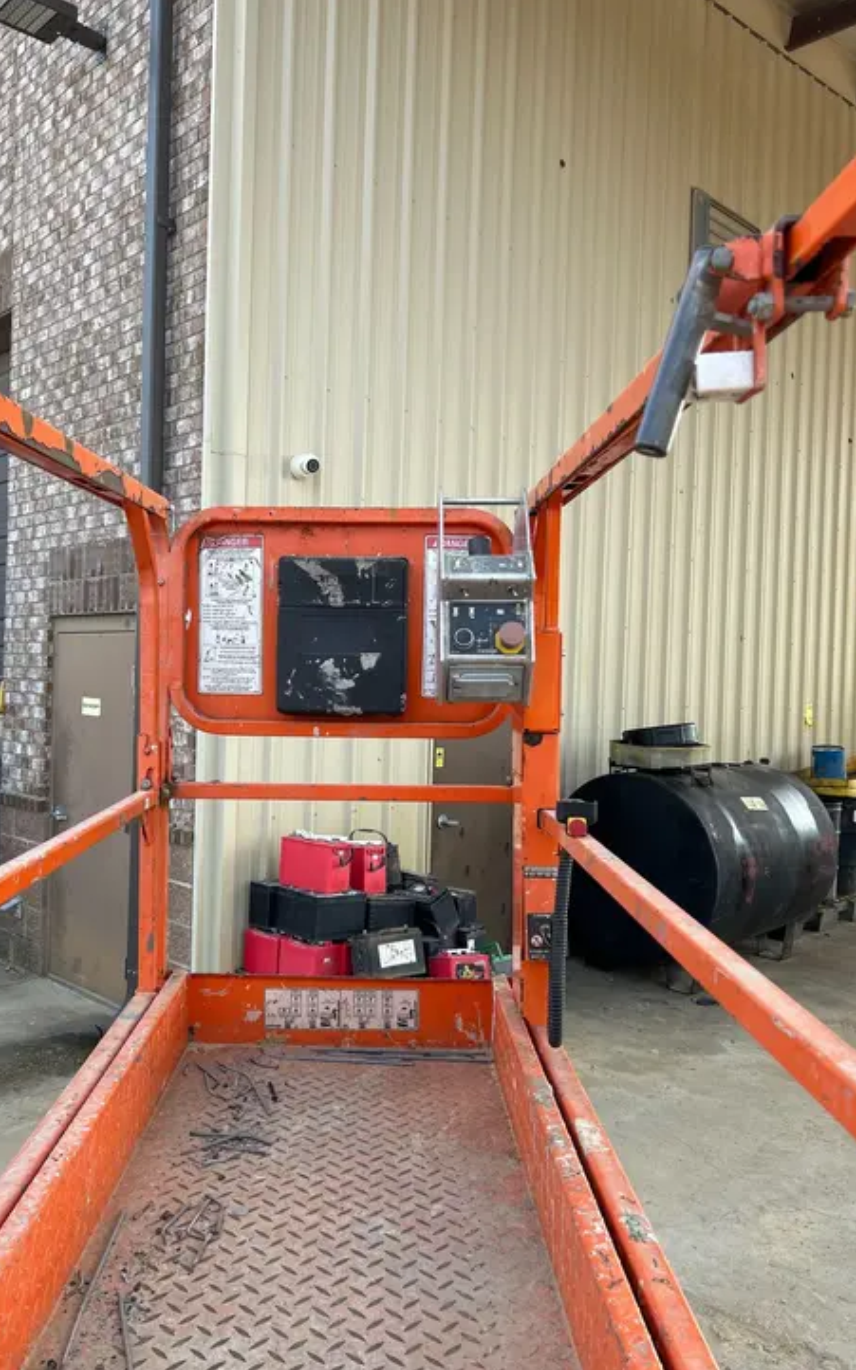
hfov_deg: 44.3
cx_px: 345
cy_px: 688
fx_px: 1046
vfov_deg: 66.5
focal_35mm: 28
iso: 50
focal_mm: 5.7
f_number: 1.5
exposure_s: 1/866
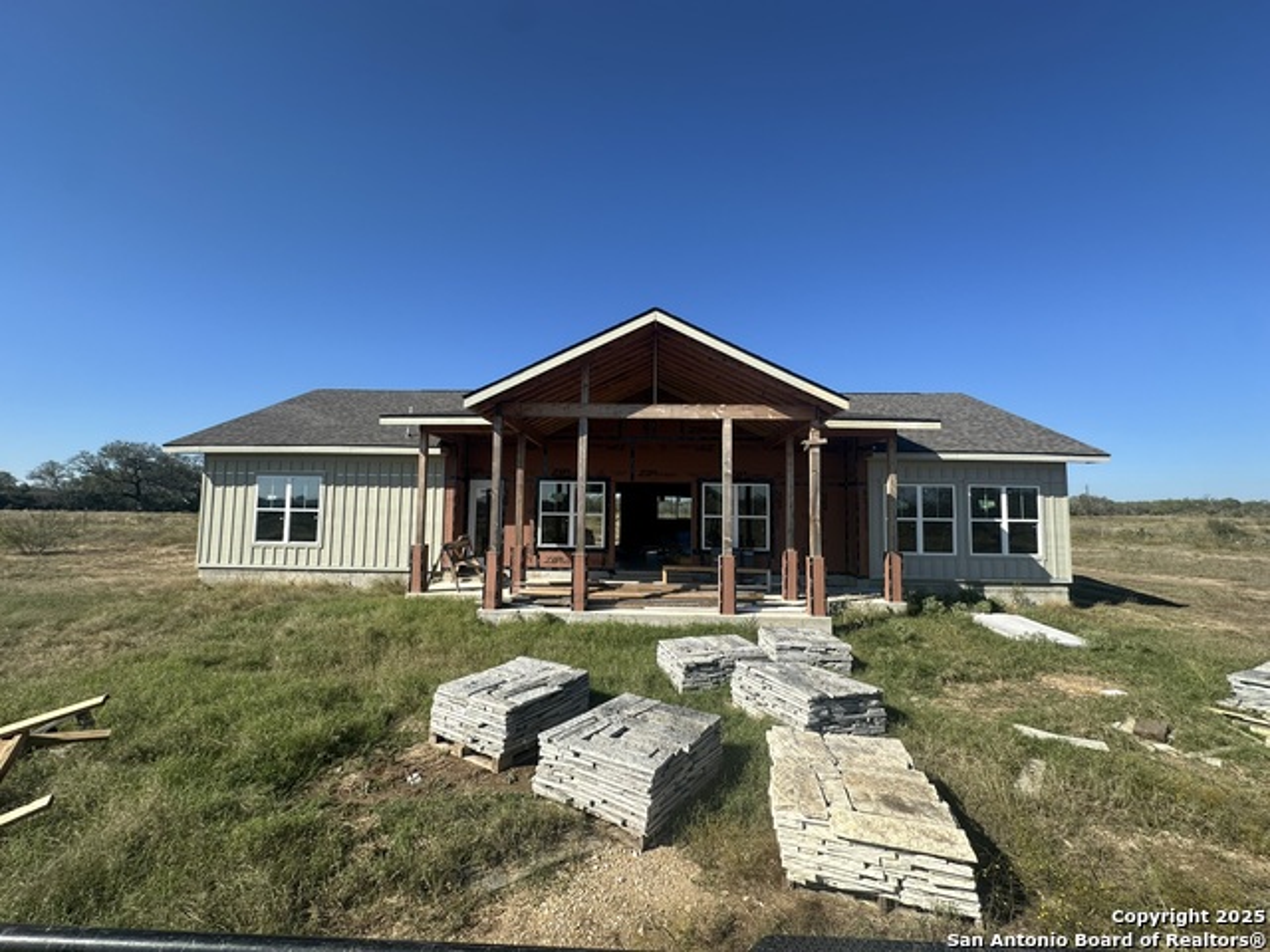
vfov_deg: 85.7
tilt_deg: +4.3
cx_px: 635
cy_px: 476
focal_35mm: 14
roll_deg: -1.1
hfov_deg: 102.1
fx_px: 514
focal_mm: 2.22
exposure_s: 1/1553
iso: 40
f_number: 2.2
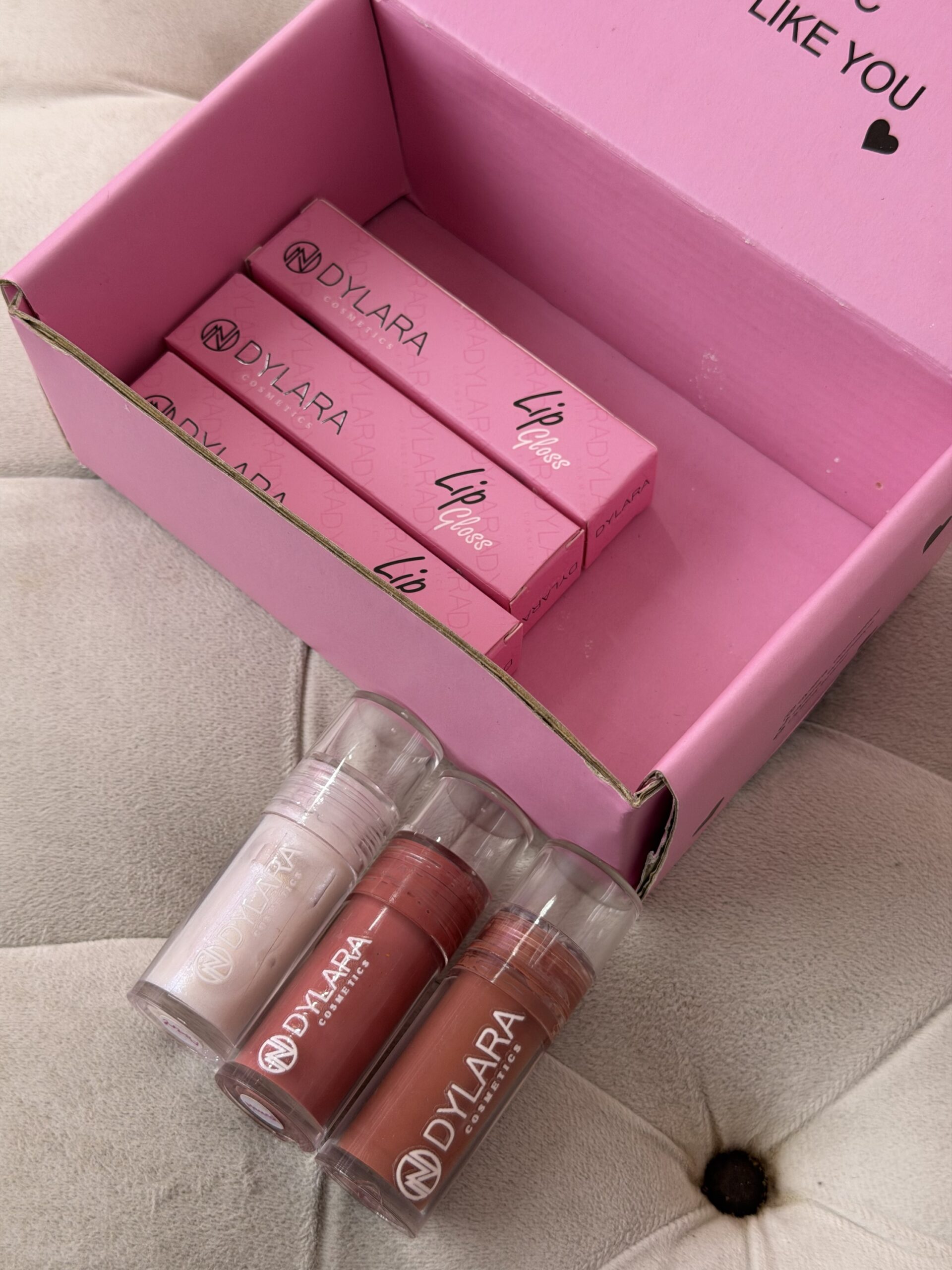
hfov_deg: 30.3
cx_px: 476
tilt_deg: -64.1
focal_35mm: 48
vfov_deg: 39.7
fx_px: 1760
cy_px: 635
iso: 125
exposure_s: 1/60
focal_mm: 6.76
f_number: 1.78
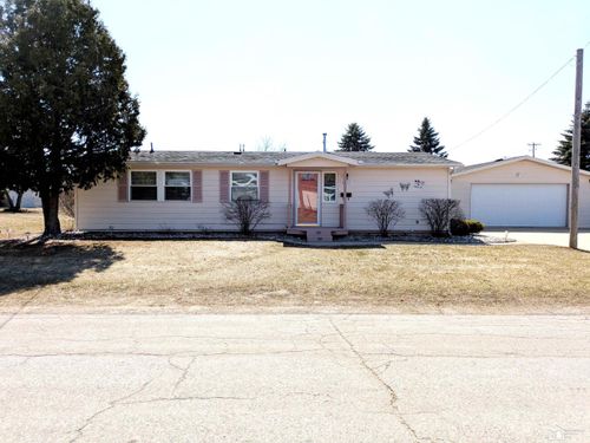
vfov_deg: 54.9
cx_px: 295
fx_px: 426
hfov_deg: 69.4
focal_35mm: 25
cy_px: 222
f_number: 1.89
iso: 50
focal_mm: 5.43
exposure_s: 1/3333
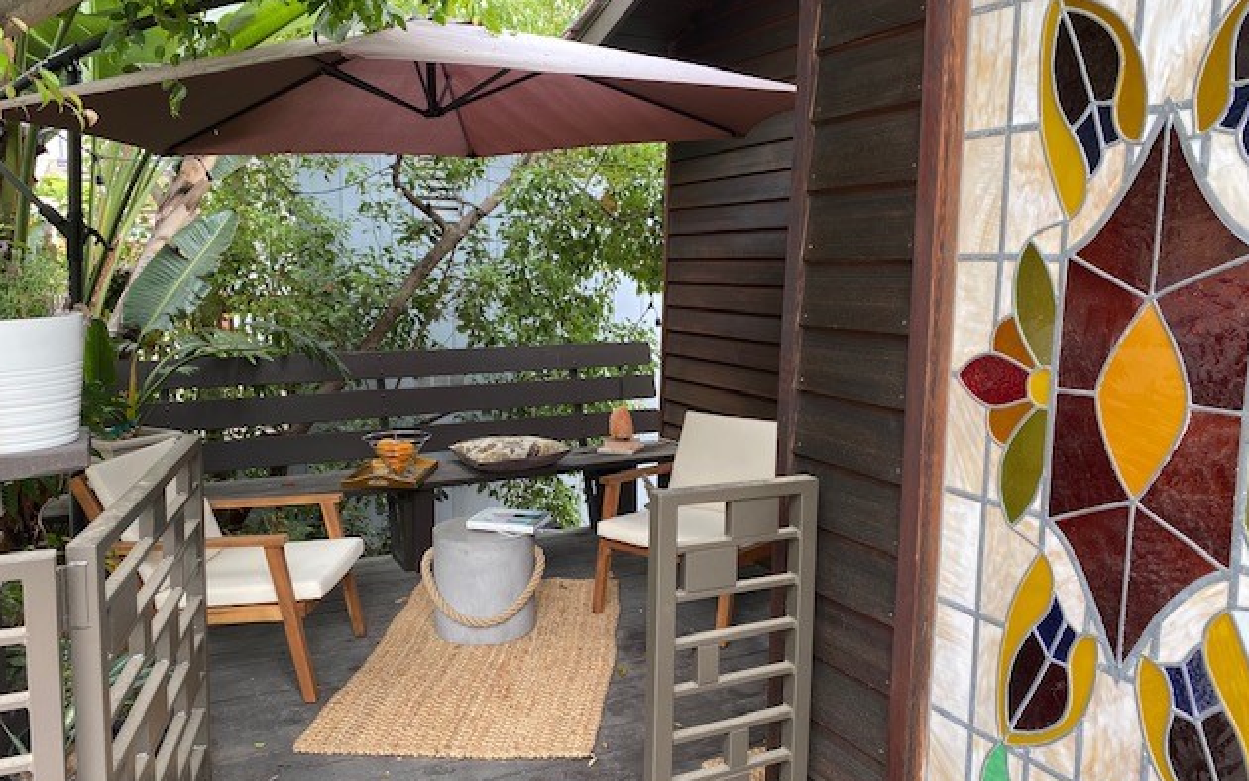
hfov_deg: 66.5
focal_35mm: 28
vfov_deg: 44.6
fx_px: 953
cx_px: 619
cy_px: 392
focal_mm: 4.25
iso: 64
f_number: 1.8
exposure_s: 1/121
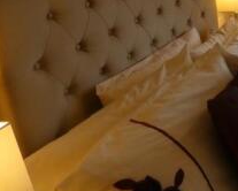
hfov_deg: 26.9
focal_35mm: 55
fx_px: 388
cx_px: 333
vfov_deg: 26.9
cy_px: 28
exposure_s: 1/60
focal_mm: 3.6
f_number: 2.8
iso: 250
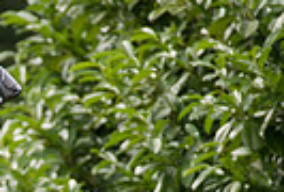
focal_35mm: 1493
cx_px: -124
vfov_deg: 0.9
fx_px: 11832
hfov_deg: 1.4
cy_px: 392
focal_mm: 300
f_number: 5.6
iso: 400
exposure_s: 1/2000
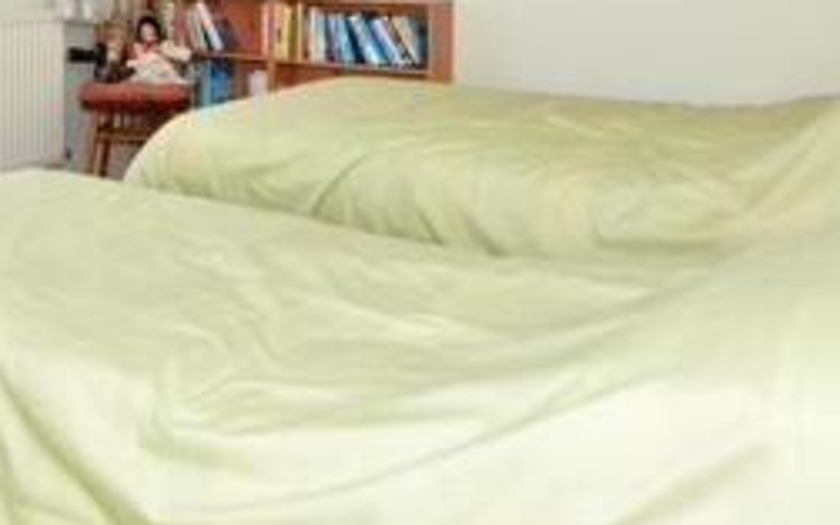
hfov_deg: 45.6
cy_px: -52
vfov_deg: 29.0
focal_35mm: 40
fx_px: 916
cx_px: 120
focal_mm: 10
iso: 200
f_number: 3.5
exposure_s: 1/60
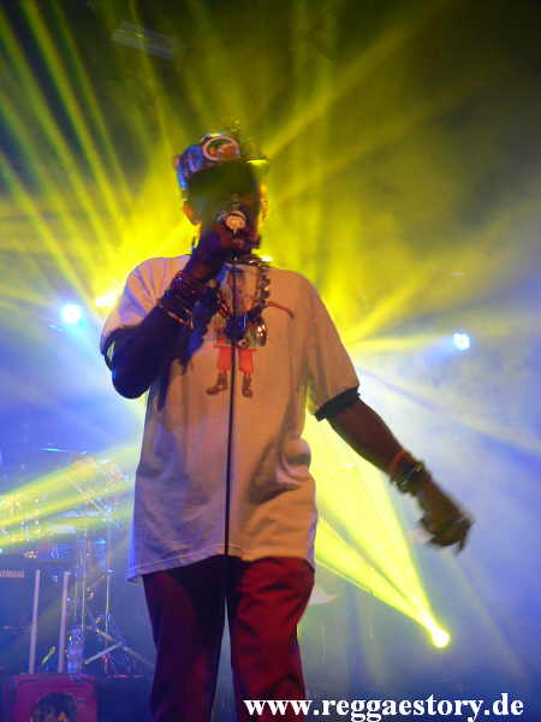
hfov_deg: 29.7
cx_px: 270
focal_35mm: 49
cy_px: 361
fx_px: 1021
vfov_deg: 38.9
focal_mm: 8.4
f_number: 2.8
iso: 150
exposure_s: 1/30
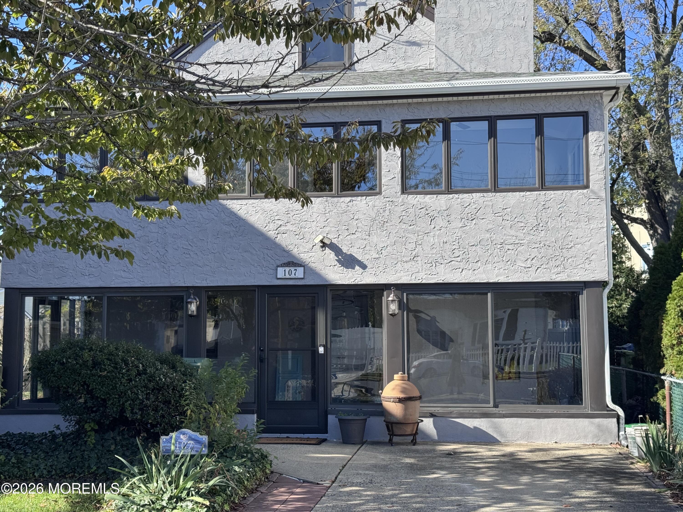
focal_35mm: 48
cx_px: 342
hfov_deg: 39.7
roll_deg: -1.1
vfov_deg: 30.3
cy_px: 256
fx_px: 947
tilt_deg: +4.6
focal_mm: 6.76
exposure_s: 1/1984
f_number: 1.78
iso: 64
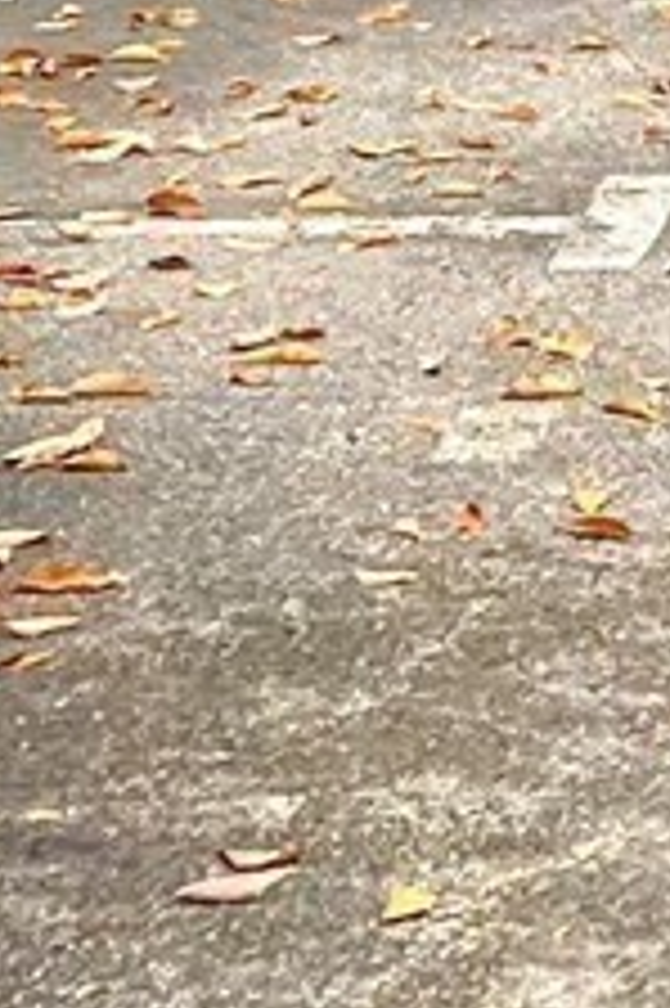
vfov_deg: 7.7
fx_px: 6906
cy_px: -1458
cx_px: 1075
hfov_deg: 5.5
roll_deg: +1.2
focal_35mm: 247
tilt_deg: +3.3
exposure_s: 1/167
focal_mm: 5.7
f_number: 1.5
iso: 50
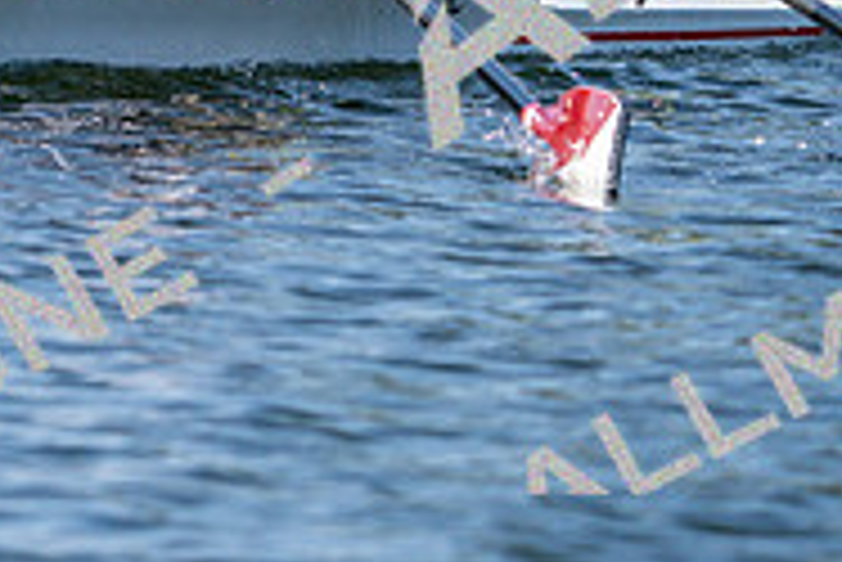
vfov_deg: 2.0
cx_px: 23
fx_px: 16338
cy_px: -277
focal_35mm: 698
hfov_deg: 3.0
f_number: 5.6
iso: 320
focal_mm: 225
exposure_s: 1/1600
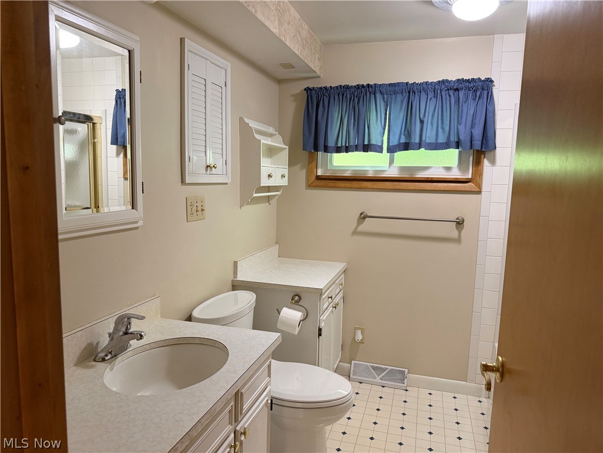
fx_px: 418
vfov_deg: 56.8
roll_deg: -1.3
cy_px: 226
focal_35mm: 24
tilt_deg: -7.9
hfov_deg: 71.6
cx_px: 302
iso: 320
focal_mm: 6.76
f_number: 1.78
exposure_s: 1/60
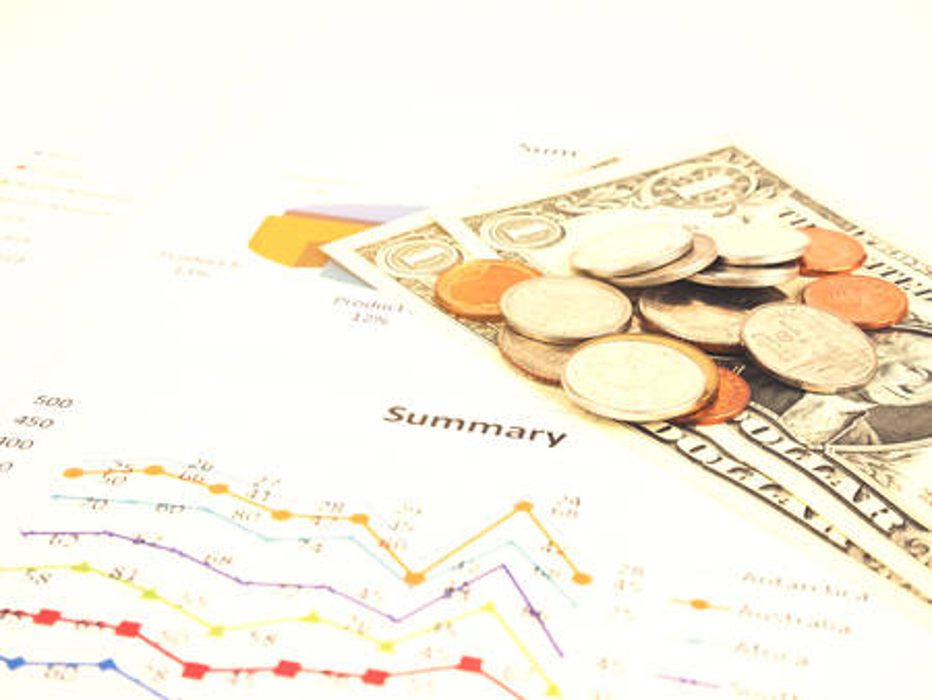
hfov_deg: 34.3
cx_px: 466
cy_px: 350
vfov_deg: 26.1
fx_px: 1509
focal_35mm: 56
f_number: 8
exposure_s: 1/8
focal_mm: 28
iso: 100
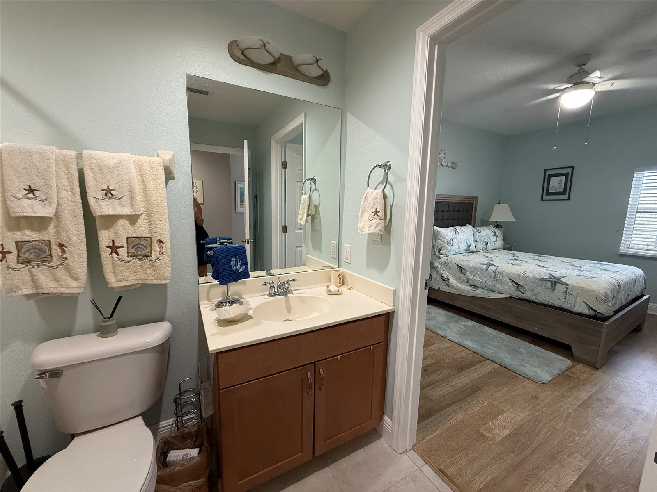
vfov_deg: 85.7
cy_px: 246
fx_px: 266
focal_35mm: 14
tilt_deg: -7.4
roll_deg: -1.5
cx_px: 328
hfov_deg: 102.1
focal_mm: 2.22
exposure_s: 1/60
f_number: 2.2
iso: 250
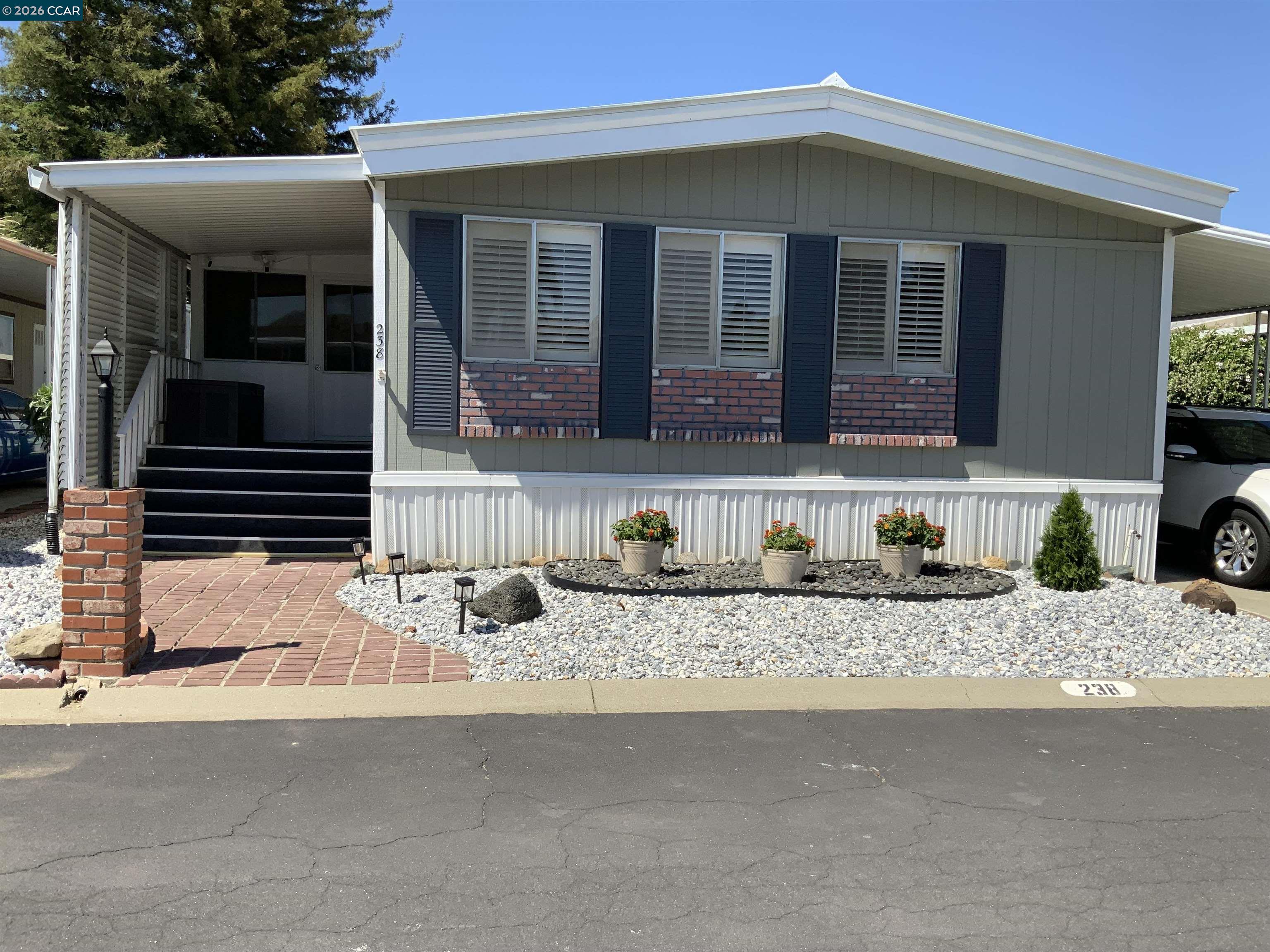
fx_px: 1064
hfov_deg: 61.7
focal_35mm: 29
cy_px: 476
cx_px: 635
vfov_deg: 48.2
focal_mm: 3
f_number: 1.8
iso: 20
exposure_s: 1/1984
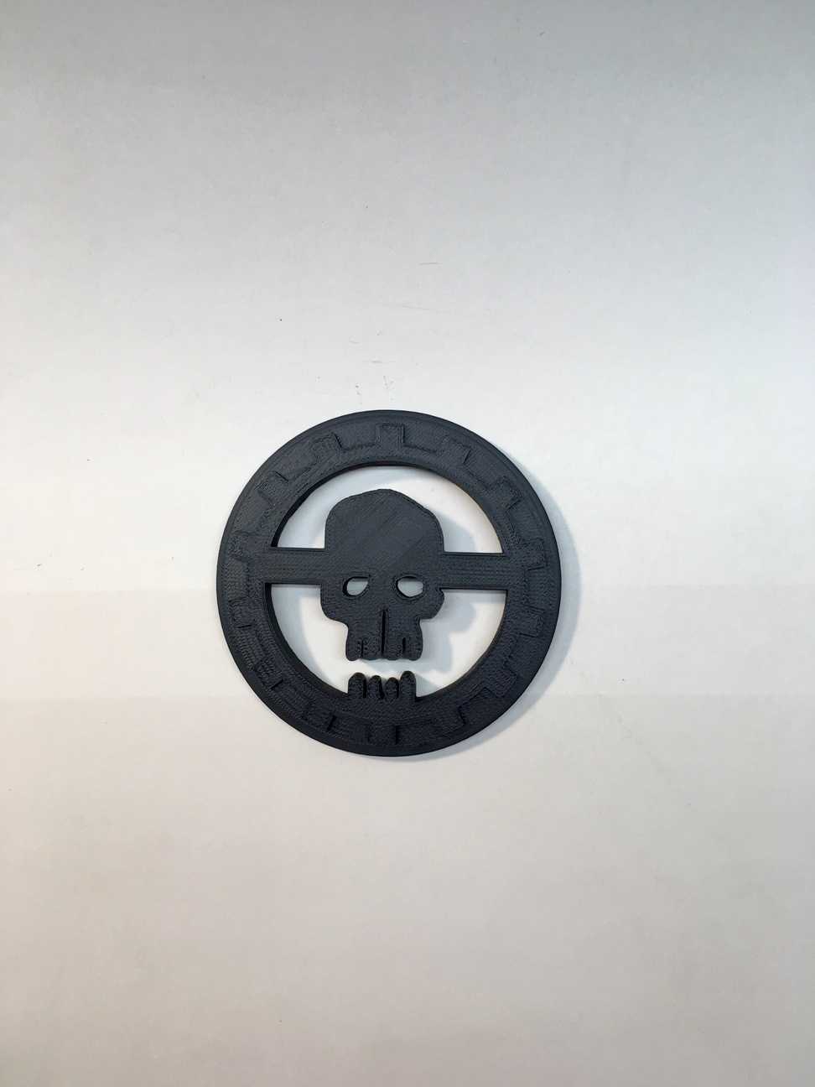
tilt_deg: -85.6
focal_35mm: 29
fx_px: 910
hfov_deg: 48.2
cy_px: 544
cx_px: 408
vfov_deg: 61.7
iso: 40
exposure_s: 1/120
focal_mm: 4.15
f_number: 2.2
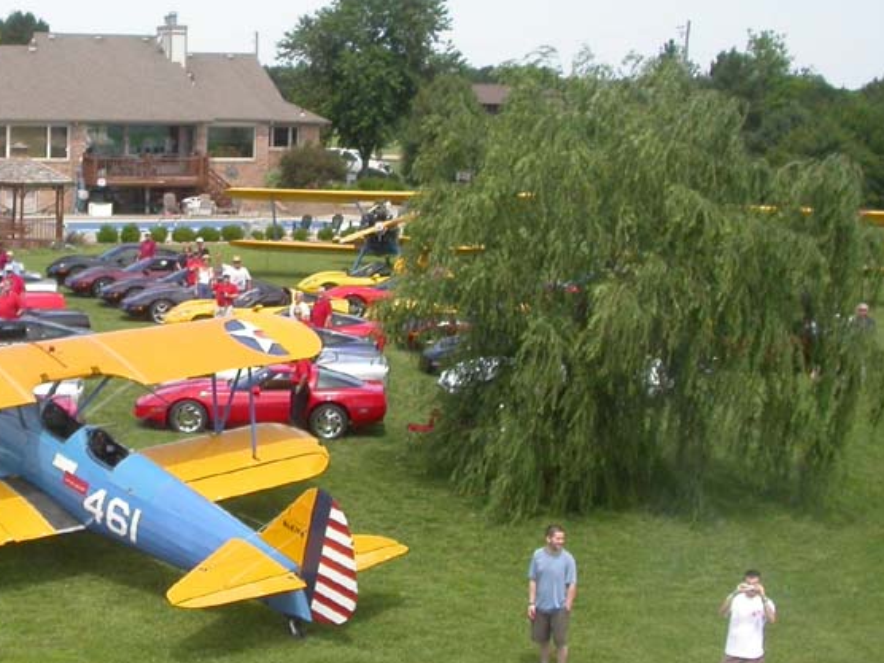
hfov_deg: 27.0
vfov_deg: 21.0
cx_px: 129
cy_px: 343
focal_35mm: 70
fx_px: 1788
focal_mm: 7.85
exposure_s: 1/1000
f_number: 2.6
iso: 100
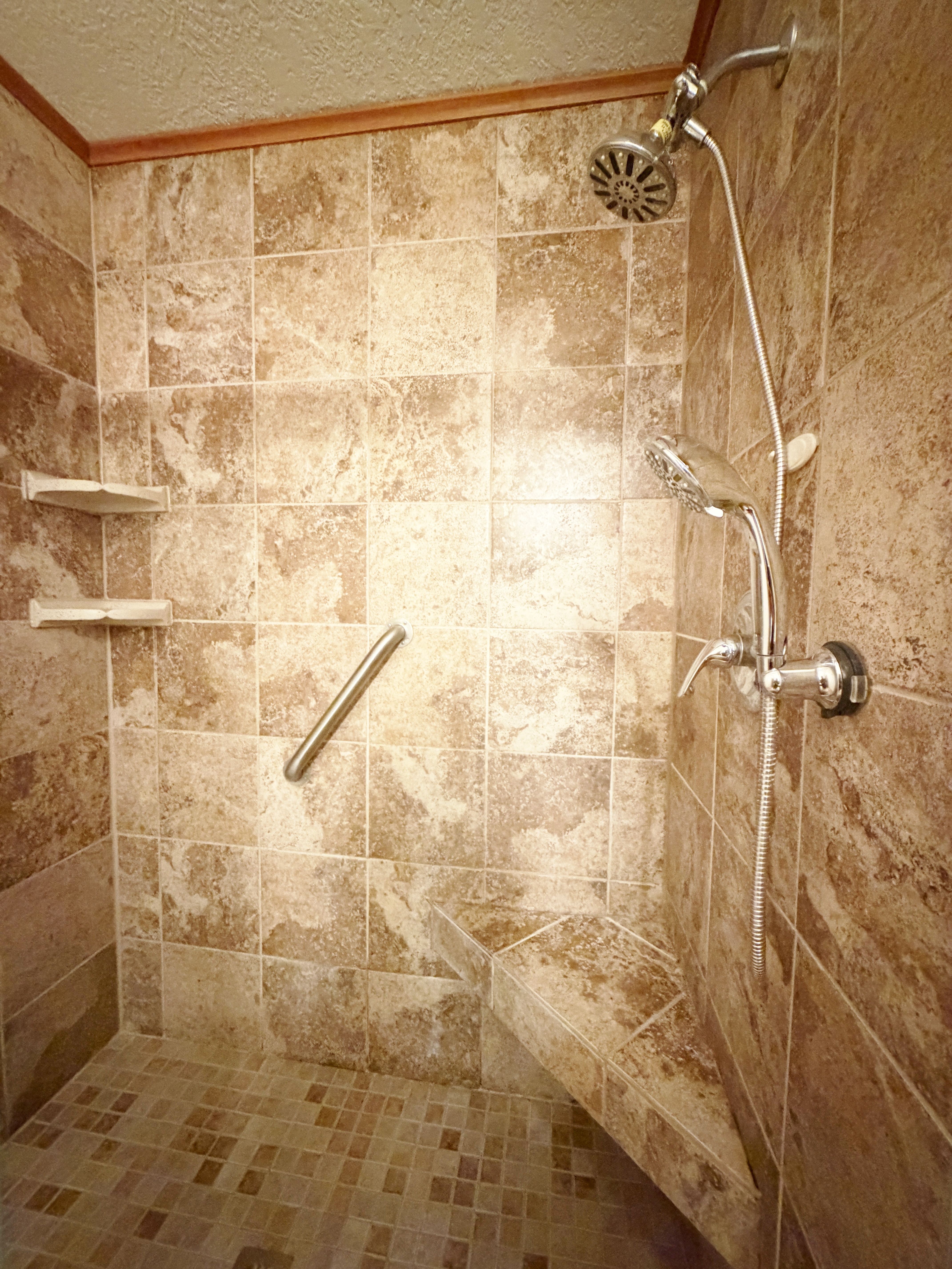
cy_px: 634
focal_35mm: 14
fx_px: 513
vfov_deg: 102.1
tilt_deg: -3.8
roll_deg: +0.3
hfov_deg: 85.7
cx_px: 476
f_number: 2.2
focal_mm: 2.22
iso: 1000
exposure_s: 1/40
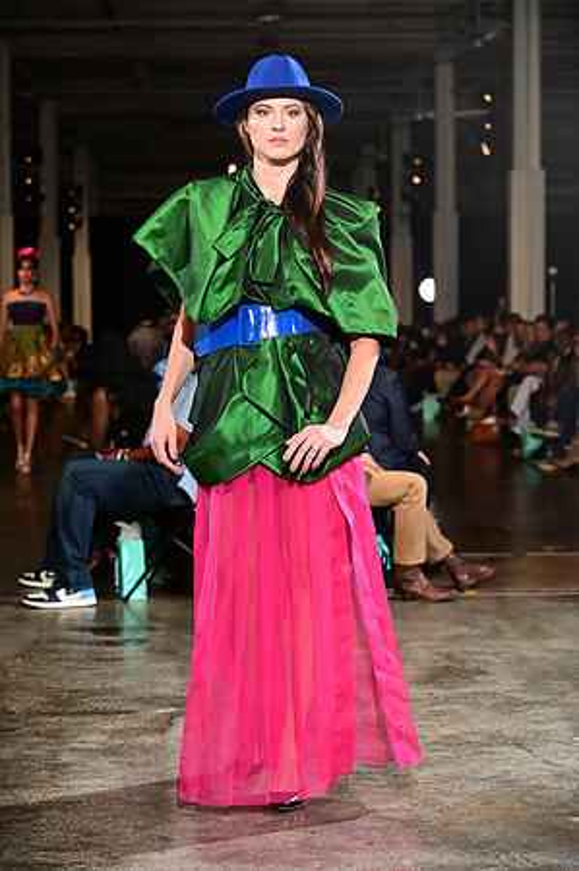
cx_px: 290
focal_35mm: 78
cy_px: 436
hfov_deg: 17.5
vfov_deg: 26.0
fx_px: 1886
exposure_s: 1/160
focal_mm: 78
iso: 1000
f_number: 4.5
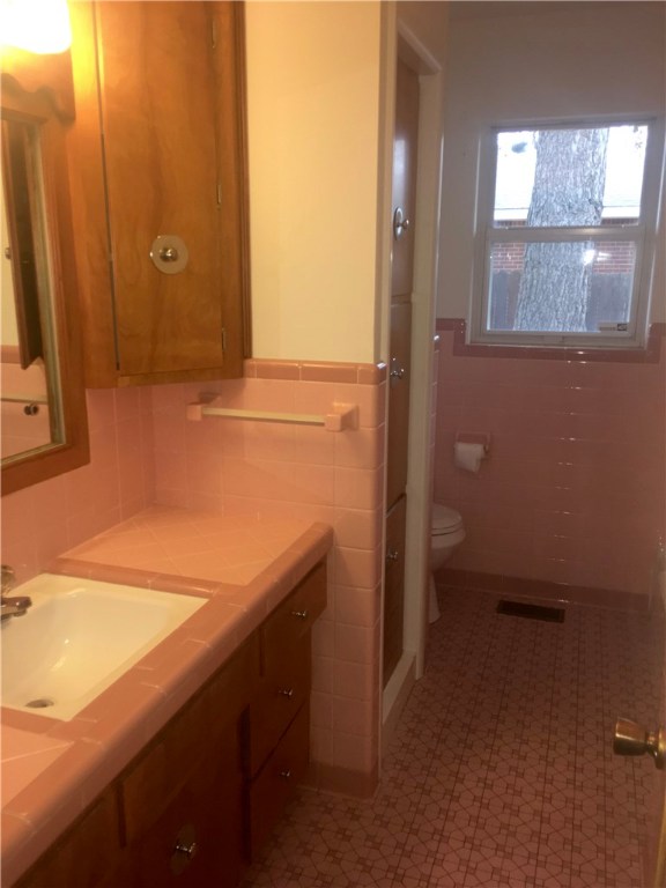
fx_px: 744
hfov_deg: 48.2
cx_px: 333
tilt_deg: -12.9
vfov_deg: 61.7
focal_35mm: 29
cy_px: 444
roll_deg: +1.0
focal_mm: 4.15
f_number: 2.2
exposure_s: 1/17
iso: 64
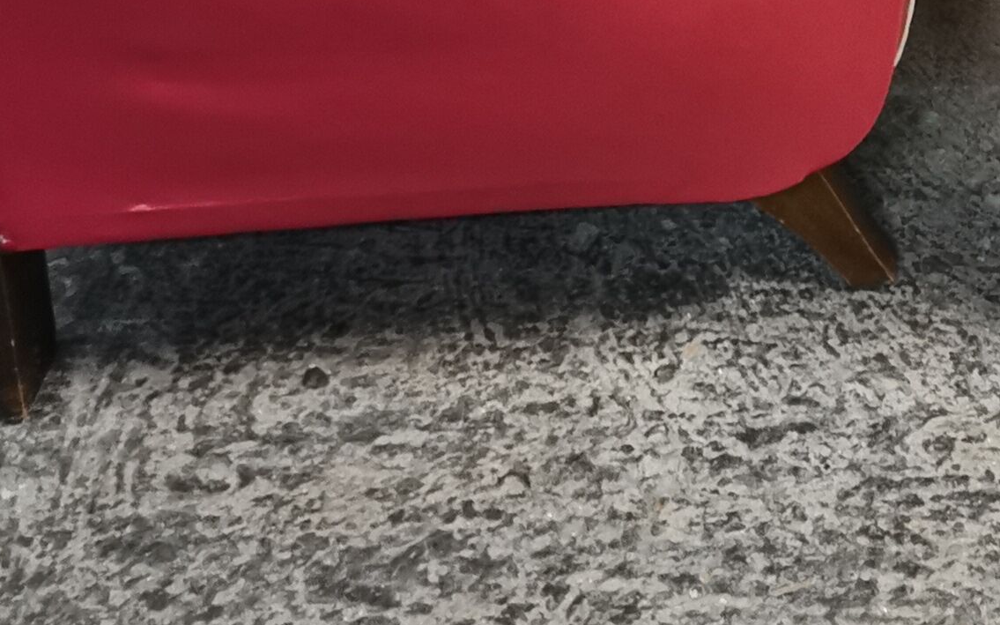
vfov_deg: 13.6
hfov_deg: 21.5
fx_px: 2507
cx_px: 1071
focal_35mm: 92
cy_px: -237
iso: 640
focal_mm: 5.58
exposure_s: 1/25
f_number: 1.8
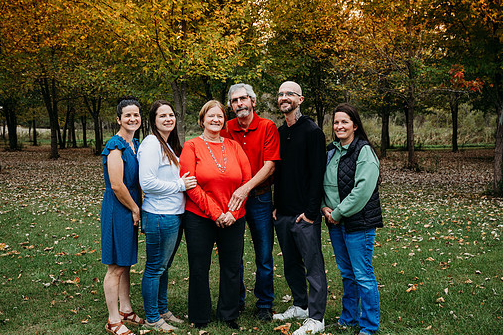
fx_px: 629
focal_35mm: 45
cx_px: 248
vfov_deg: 29.8
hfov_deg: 43.6
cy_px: 174
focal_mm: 39
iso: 200
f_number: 5.6
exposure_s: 1/250
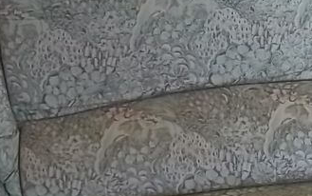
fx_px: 987
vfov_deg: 11.2
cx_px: 274
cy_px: 178
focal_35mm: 116
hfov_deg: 17.7
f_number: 3.1
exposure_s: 1/40
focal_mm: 6.5
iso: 64
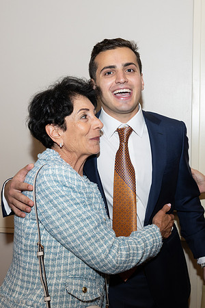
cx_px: 123
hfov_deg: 28.4
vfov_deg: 41.7
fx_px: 404
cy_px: 154
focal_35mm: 47
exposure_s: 1/100
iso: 800
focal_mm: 31.5
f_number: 5.6
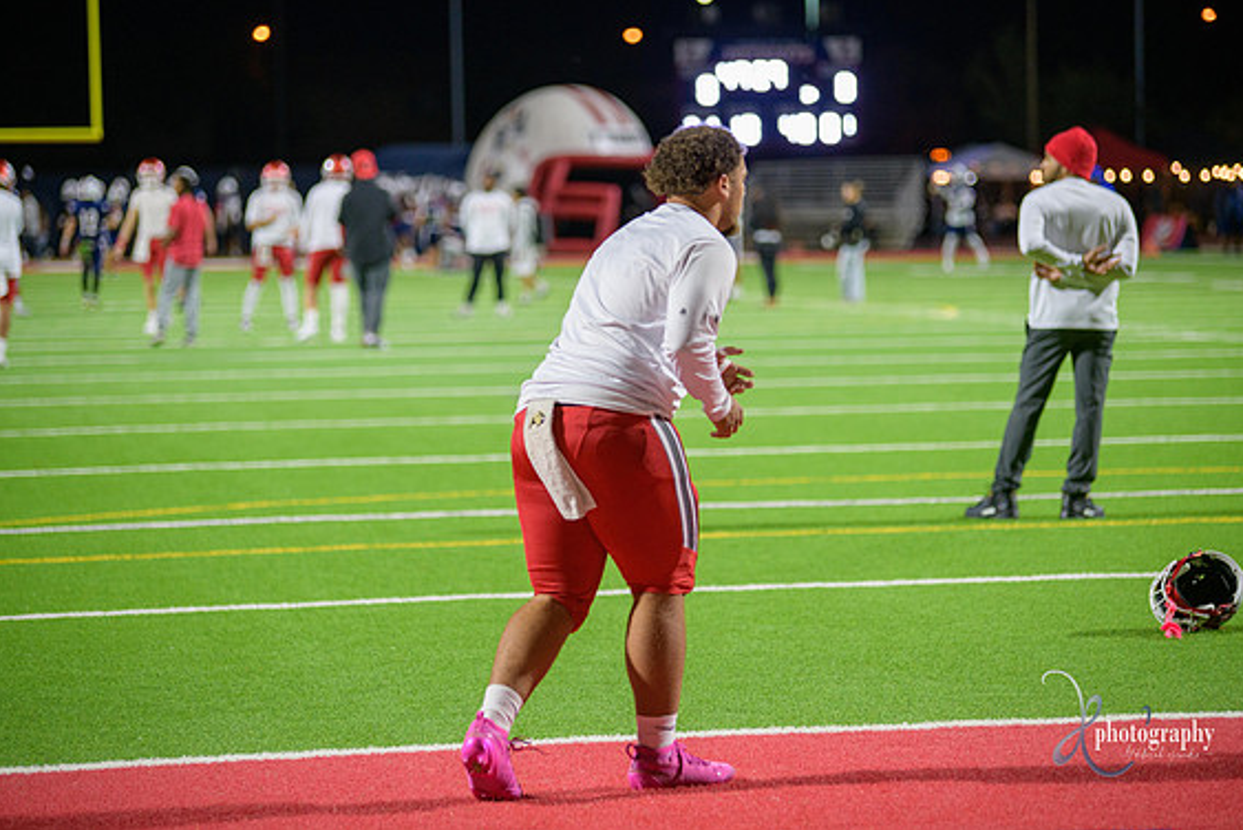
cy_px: 405
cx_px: 638
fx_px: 4802
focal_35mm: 139
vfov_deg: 9.9
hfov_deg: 14.8
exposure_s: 1/250
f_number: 2.8
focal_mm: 135
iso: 1250
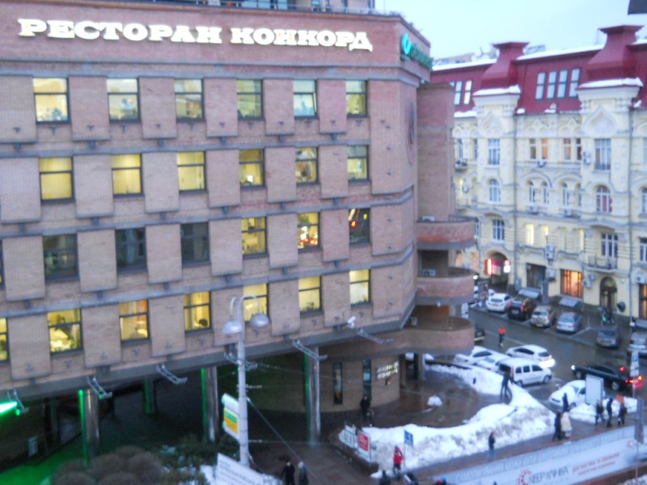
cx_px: 324
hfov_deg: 45.8
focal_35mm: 41
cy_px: 242
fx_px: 766
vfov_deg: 35.1
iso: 500
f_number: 3.1
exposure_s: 1/8
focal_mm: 6.72
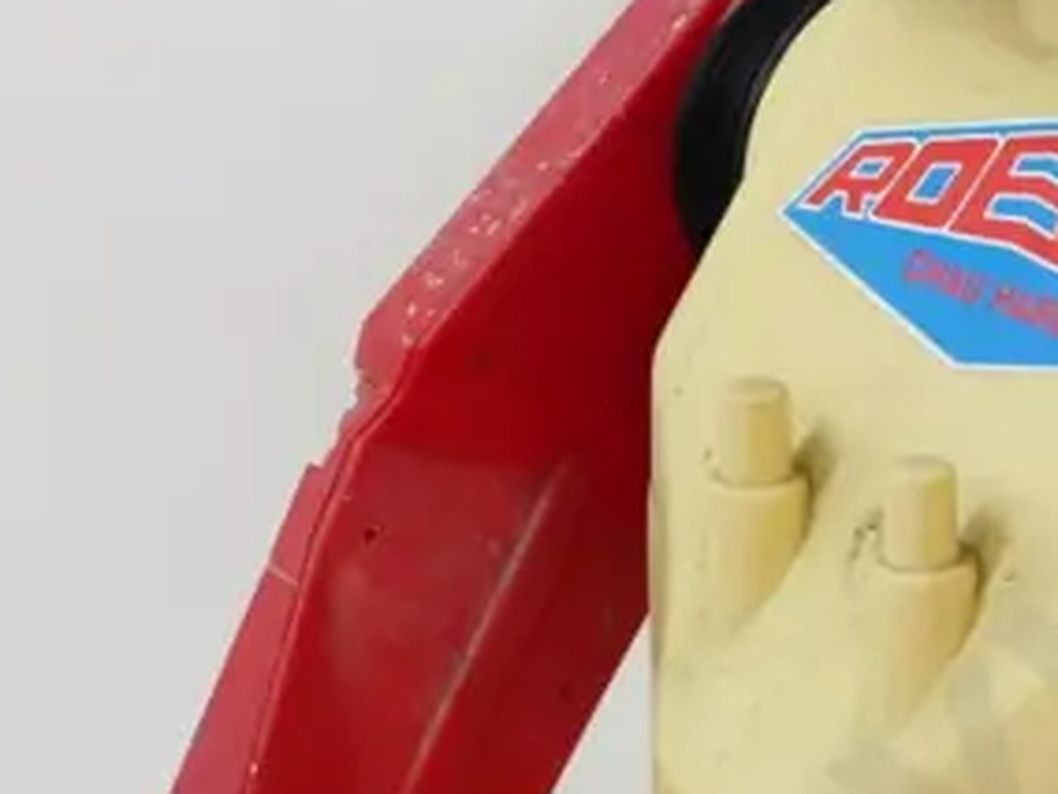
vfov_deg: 11.4
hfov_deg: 14.7
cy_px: 578
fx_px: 3973
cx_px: 1237
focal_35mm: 130
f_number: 5
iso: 3200
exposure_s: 1/125
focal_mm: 18
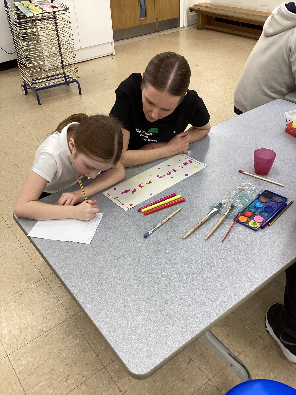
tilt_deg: -37.1
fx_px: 353
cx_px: 148
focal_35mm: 31
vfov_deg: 58.4
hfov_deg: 45.4
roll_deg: +4.7
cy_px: 198
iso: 100
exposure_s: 1/50
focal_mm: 3.3
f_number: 2.4
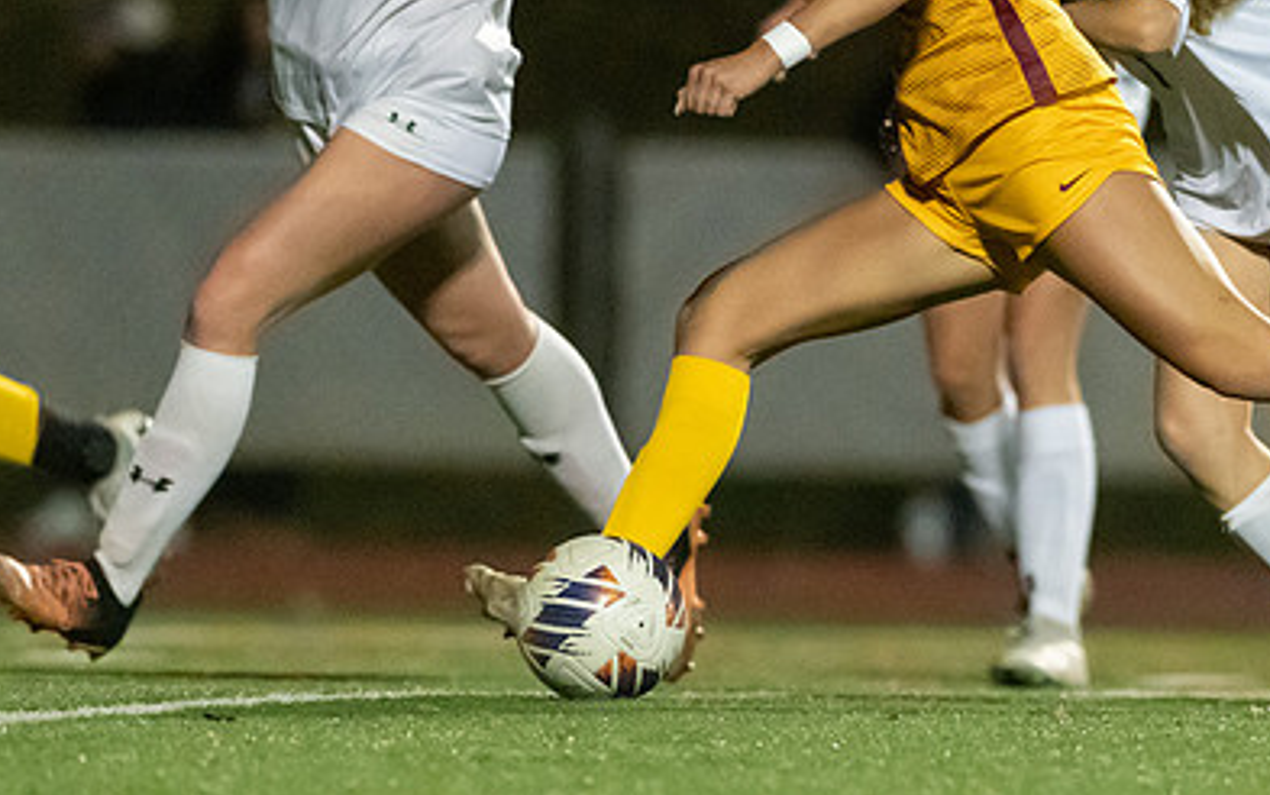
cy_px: 357
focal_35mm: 749
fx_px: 25935
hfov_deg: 2.8
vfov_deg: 1.8
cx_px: 992
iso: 16000
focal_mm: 300
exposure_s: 1/1000
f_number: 2.8
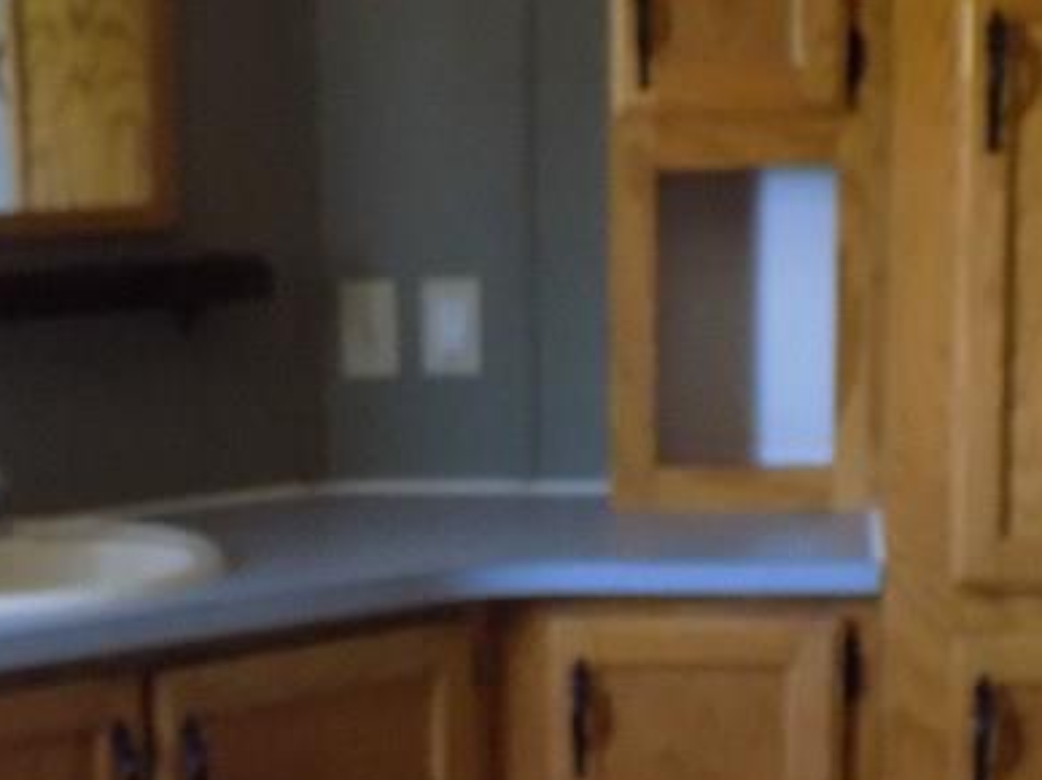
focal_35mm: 98
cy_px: 815
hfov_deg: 19.9
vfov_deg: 14.8
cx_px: 272
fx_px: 2949
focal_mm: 6.6
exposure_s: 1/8
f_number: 3.5
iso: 400
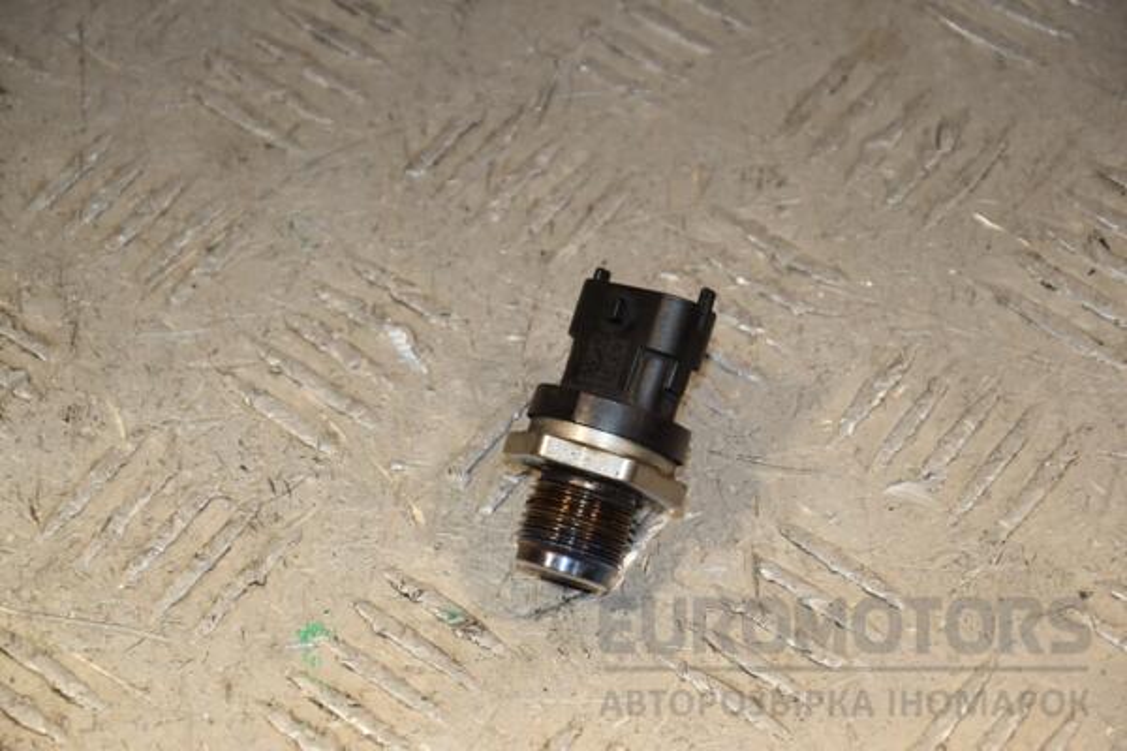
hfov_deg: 13.0
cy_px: 376
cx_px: 564
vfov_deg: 8.7
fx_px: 4930
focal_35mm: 158
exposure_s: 1/200
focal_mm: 105
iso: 800
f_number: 7.1
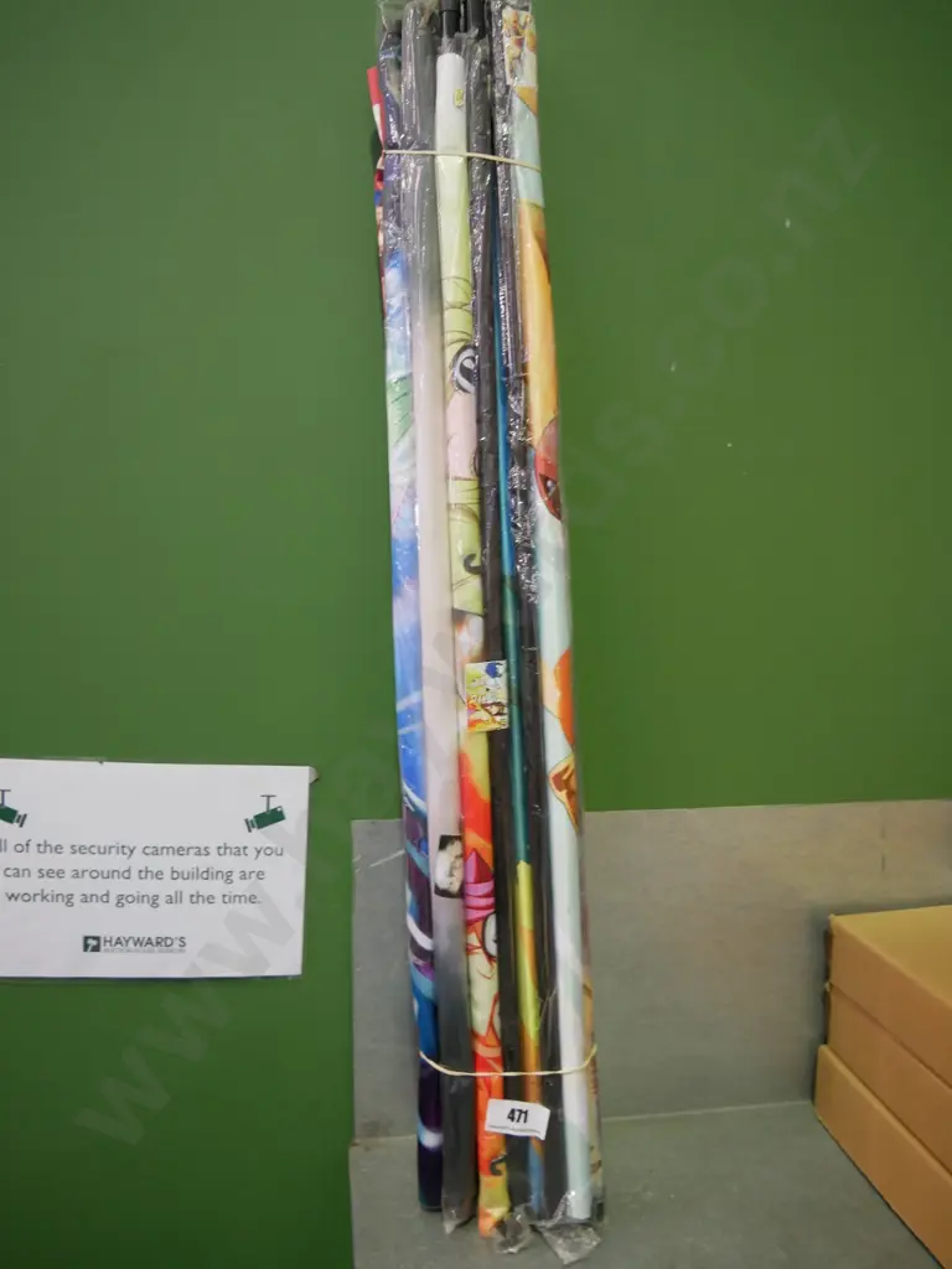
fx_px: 1027
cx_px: 476
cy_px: 634
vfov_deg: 63.4
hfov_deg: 49.7
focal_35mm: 28
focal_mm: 14
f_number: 3.6
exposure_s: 1/60
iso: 800
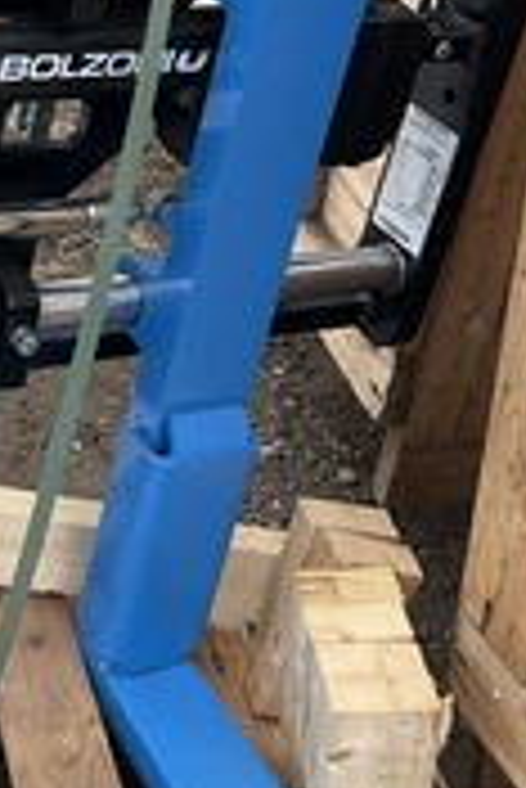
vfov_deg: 28.6
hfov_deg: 18.8
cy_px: 153
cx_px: -81
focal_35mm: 69
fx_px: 1509
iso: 25
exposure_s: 1/700
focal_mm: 3
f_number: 1.8
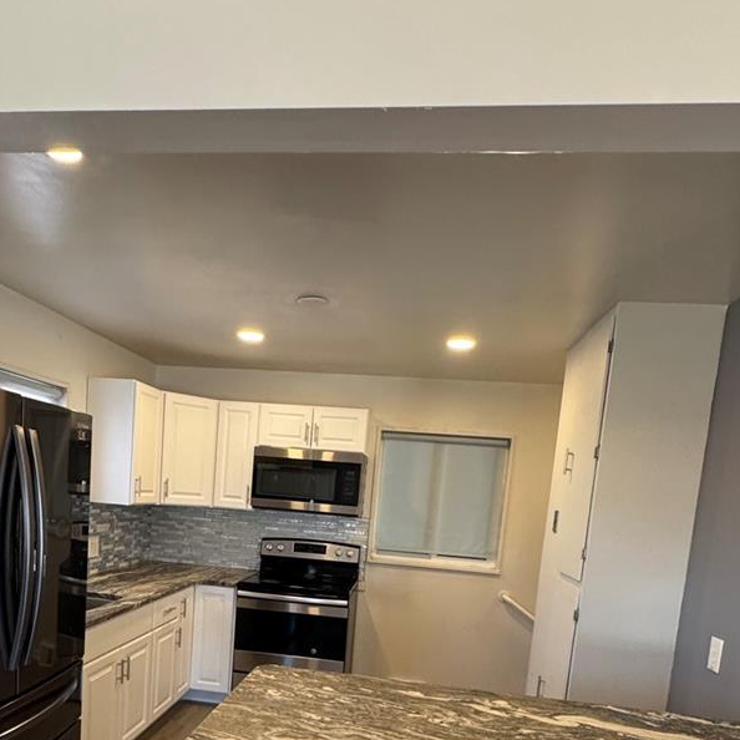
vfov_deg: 59.3
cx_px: 325
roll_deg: -3.9
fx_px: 605
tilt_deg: -7.5
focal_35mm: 25
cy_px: 562
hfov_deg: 62.7
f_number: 2.2
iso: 250
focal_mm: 2.22
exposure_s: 1/120
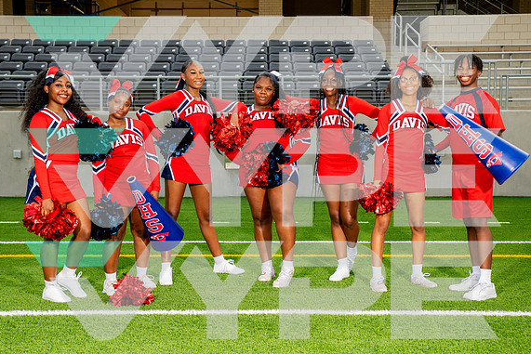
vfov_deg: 26.5
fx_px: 752
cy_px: 178
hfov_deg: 38.9
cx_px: 264
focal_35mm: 51
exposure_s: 1/400
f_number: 7.1
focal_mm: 48
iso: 400
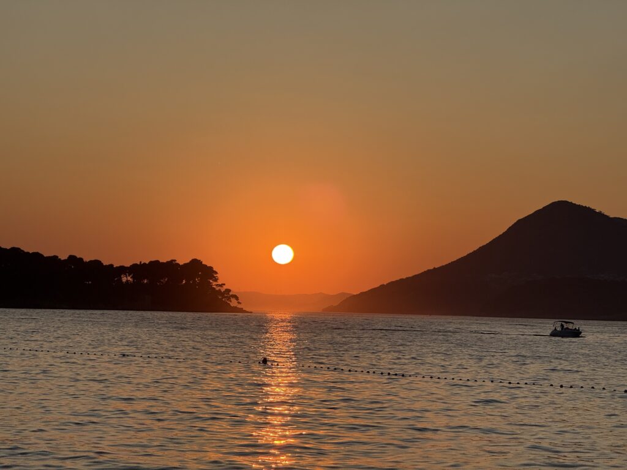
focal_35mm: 120
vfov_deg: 12.3
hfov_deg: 16.4
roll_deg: -1.6
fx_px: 2174
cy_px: 235
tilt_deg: +2.7
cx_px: 314
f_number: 2.8
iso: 50
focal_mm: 15.66
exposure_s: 1/2933
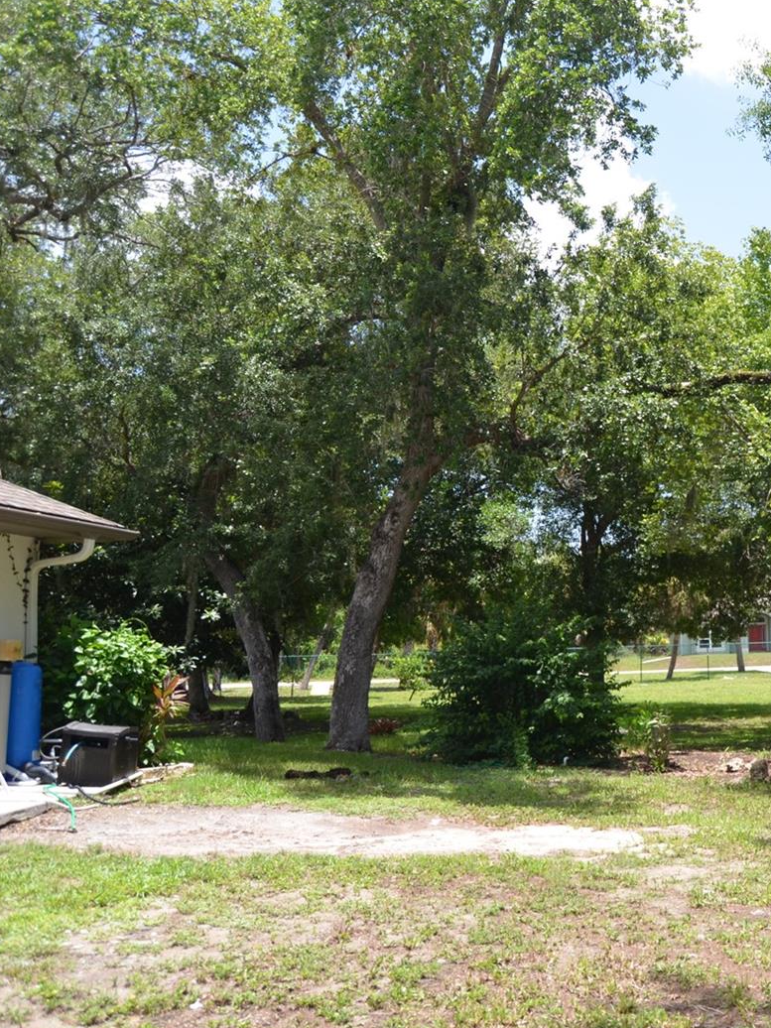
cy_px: 514
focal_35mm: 40
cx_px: 754
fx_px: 1188
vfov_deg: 46.8
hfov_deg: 33.2
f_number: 6.3
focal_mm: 18
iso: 100
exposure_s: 1/200
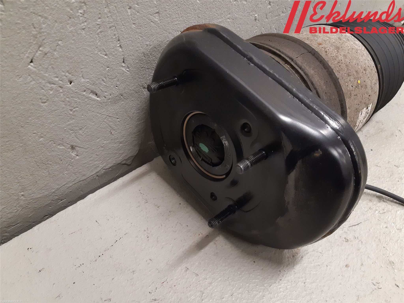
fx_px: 303
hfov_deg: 67.3
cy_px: 152
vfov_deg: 53.1
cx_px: 202
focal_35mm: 26
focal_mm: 3.93
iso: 200
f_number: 1.7
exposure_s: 1/50
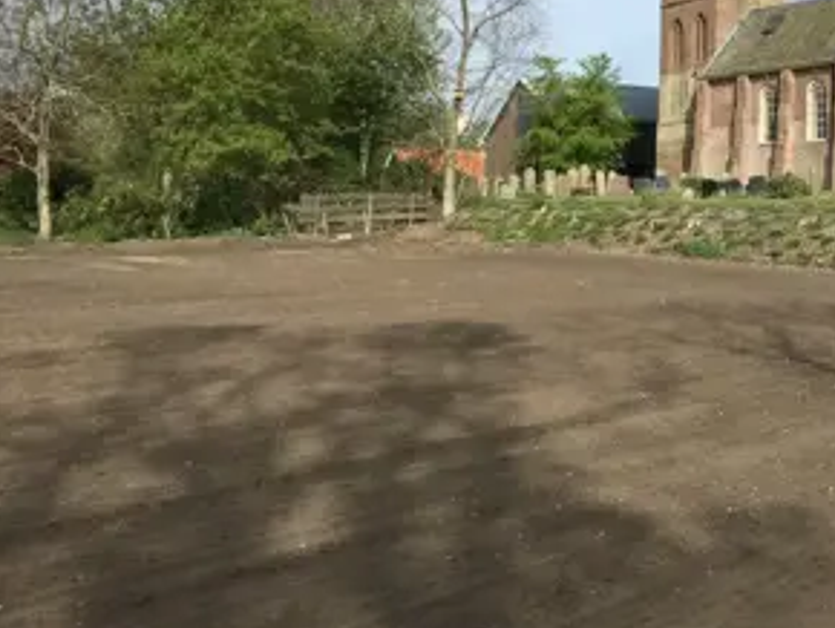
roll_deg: -1.7
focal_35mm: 50
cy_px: 102
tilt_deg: +5.0
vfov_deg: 28.4
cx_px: 708
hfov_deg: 36.4
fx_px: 1207
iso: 32
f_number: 2.2
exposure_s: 1/1647
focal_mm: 4.15
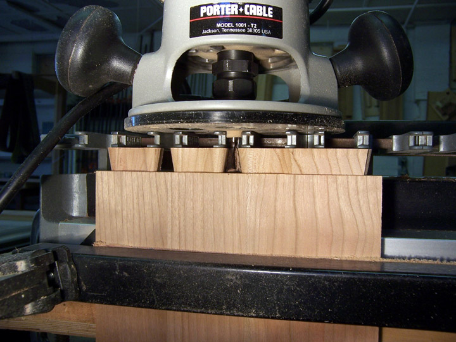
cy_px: 171
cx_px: 228
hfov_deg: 55.4
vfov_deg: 42.9
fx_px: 435
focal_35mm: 33
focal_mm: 5.5
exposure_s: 1/30
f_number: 3.4
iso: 80
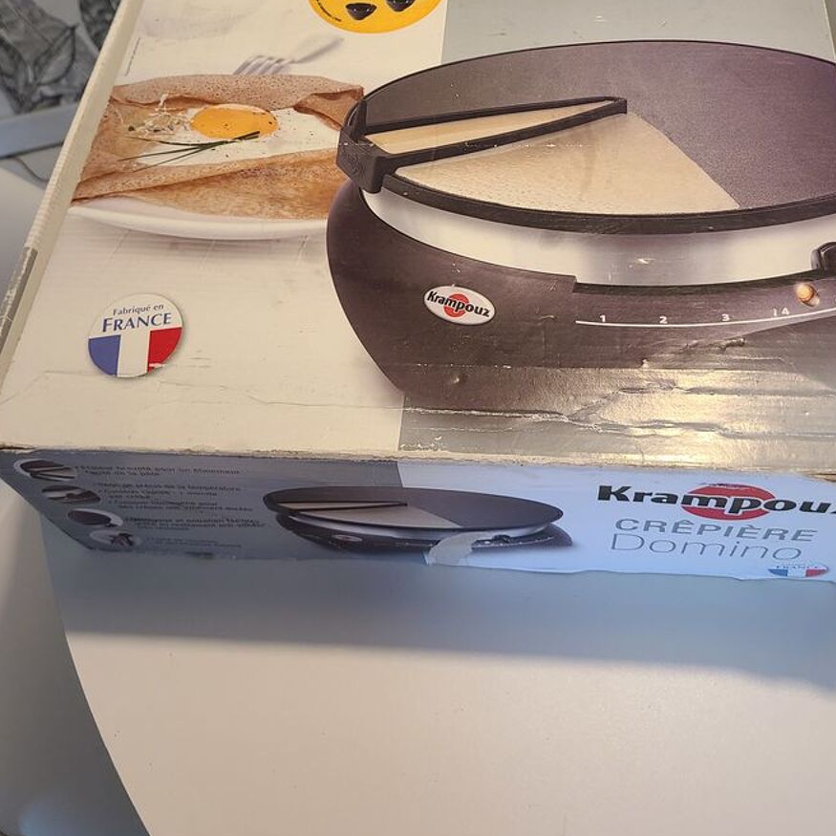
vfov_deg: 45.7
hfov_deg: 47.1
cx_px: 470
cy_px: 216
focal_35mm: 35
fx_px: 956
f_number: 1.8
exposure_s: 1/50
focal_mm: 5.4
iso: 160
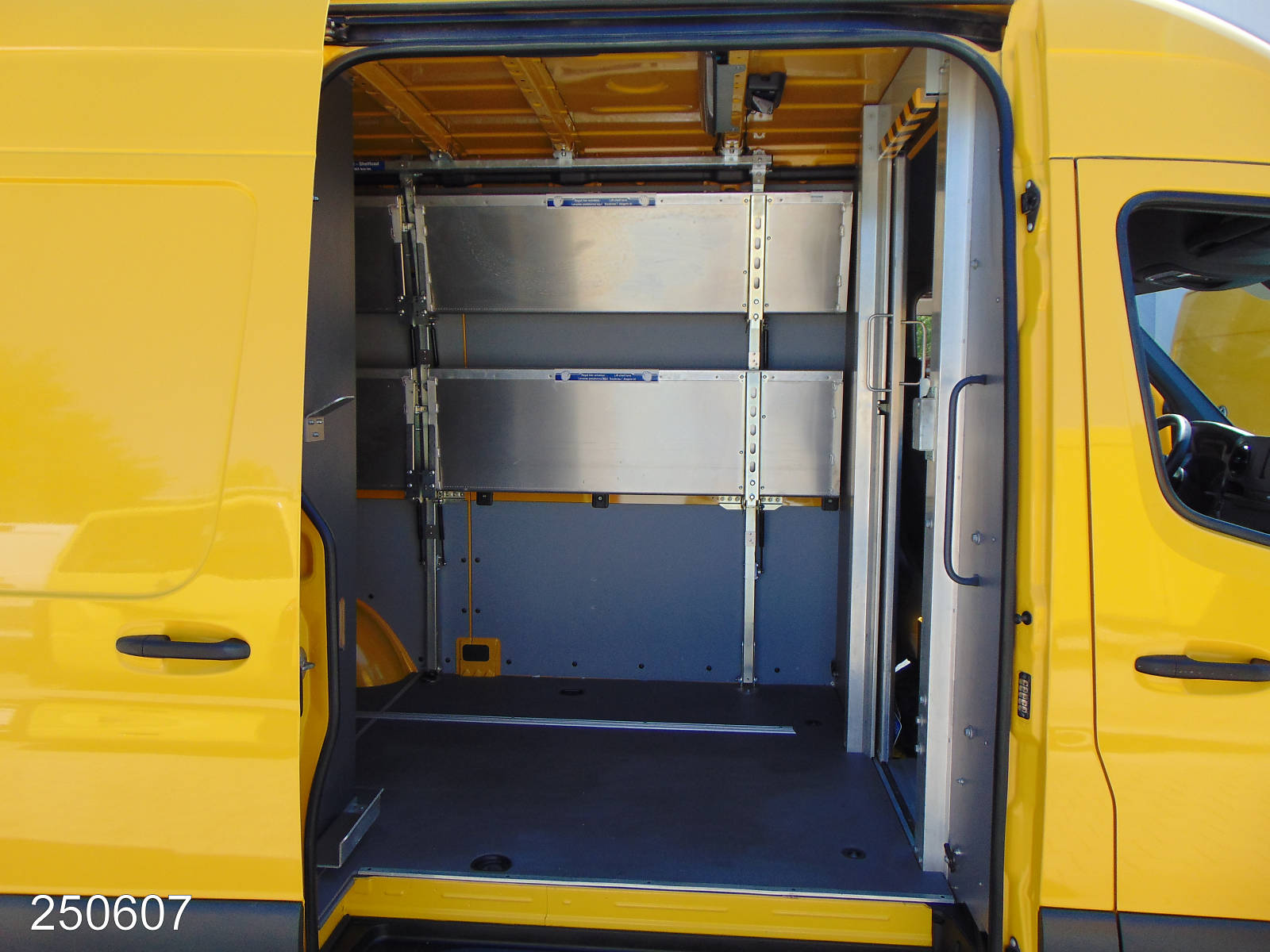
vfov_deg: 54.9
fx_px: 917
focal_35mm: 25
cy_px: 476
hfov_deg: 69.4
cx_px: 635
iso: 80
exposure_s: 1/250
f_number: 3
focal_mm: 4.5
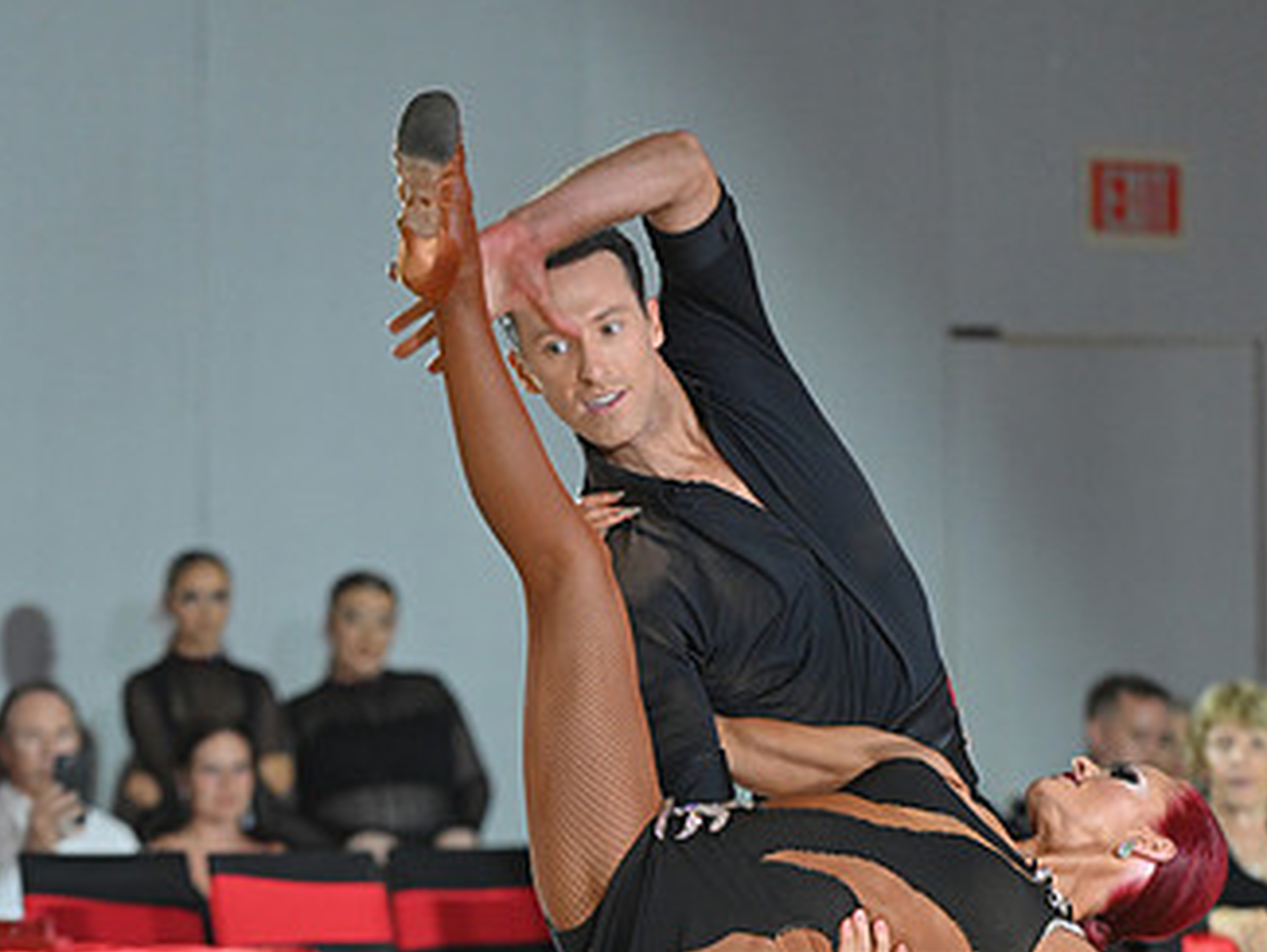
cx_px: 548
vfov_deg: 5.1
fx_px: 10692
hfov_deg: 6.8
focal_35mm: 292
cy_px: 1089
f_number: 4
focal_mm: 170
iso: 2000
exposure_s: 1/250
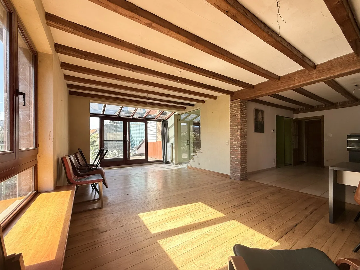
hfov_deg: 102.1
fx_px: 146
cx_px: 180
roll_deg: +0.5
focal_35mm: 14
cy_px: 135
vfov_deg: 85.7
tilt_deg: +1.6
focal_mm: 2.22
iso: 64
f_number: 2.2
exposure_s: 1/224
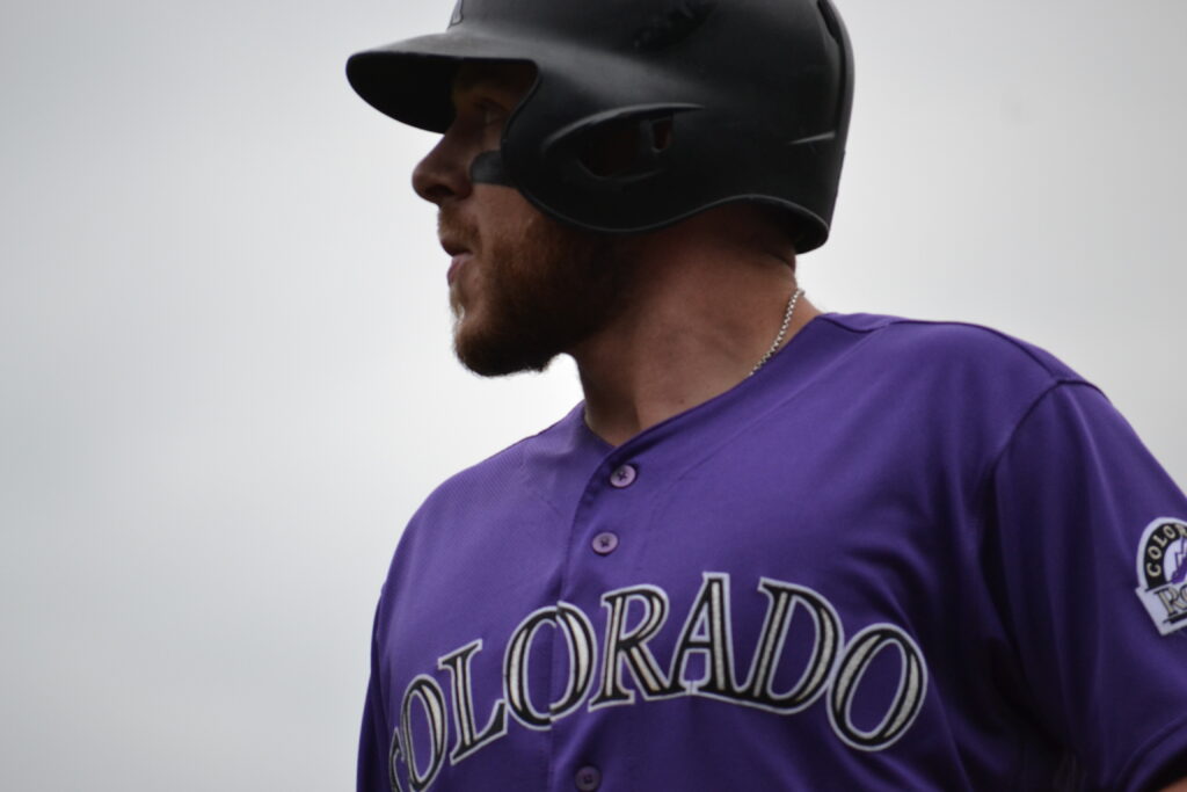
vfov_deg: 4.8
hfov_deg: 7.2
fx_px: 9398
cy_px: 396
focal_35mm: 285
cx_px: 594
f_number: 5.6
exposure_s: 1/640
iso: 800
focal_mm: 190
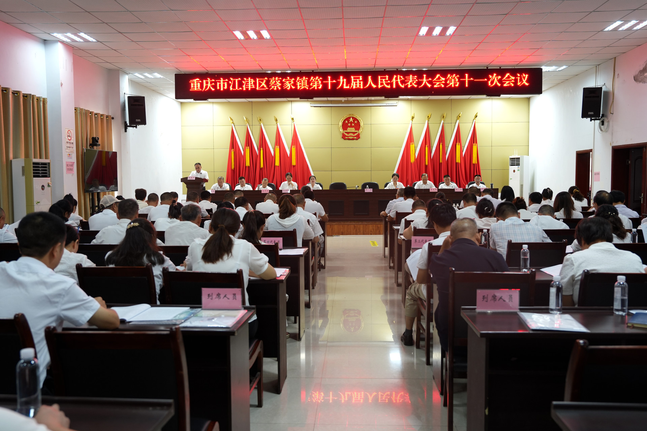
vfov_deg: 41.1
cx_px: 324
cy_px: 216
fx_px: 575
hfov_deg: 58.7
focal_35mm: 32
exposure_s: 1/30
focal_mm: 32
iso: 640
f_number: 4
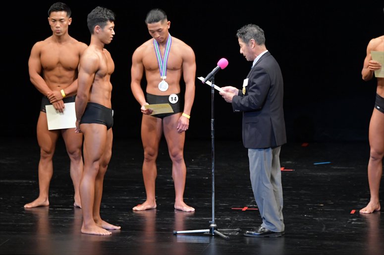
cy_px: 128
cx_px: 192
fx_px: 2879
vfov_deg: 5.1
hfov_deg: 7.6
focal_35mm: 270
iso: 3200
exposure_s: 1/400
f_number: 5.6
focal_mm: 180
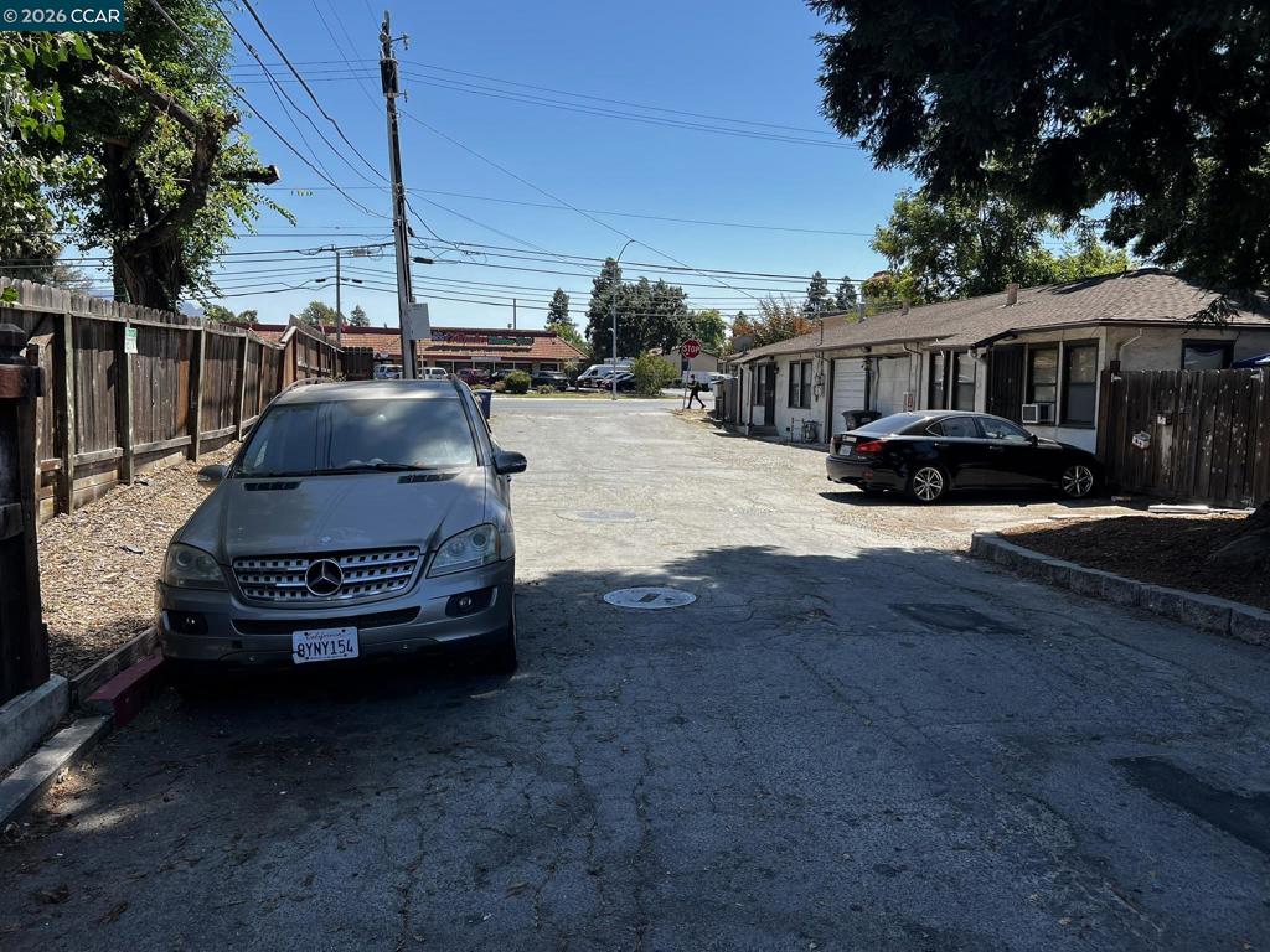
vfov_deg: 53.1
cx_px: 635
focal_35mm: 26
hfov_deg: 67.3
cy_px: 476
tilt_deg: -5.4
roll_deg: -0.9
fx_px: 954
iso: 50
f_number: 1.5
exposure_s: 1/2695
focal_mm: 5.7
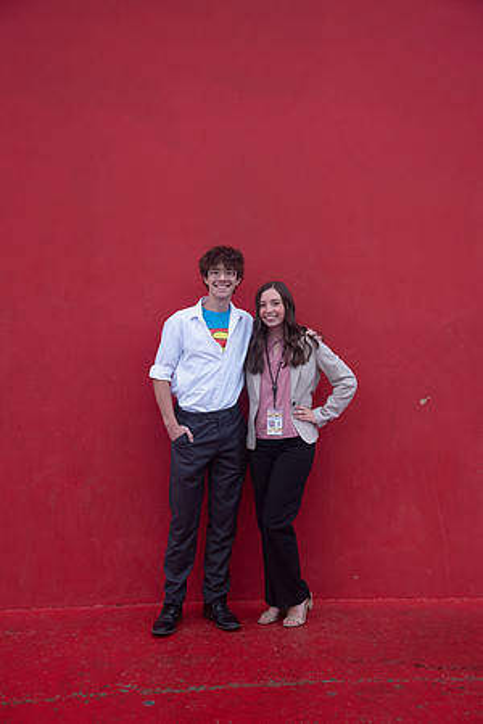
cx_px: 242
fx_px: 926
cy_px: 362
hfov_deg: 29.2
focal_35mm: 46
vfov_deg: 42.7
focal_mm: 46
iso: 500
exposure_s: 1/125
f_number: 5.6
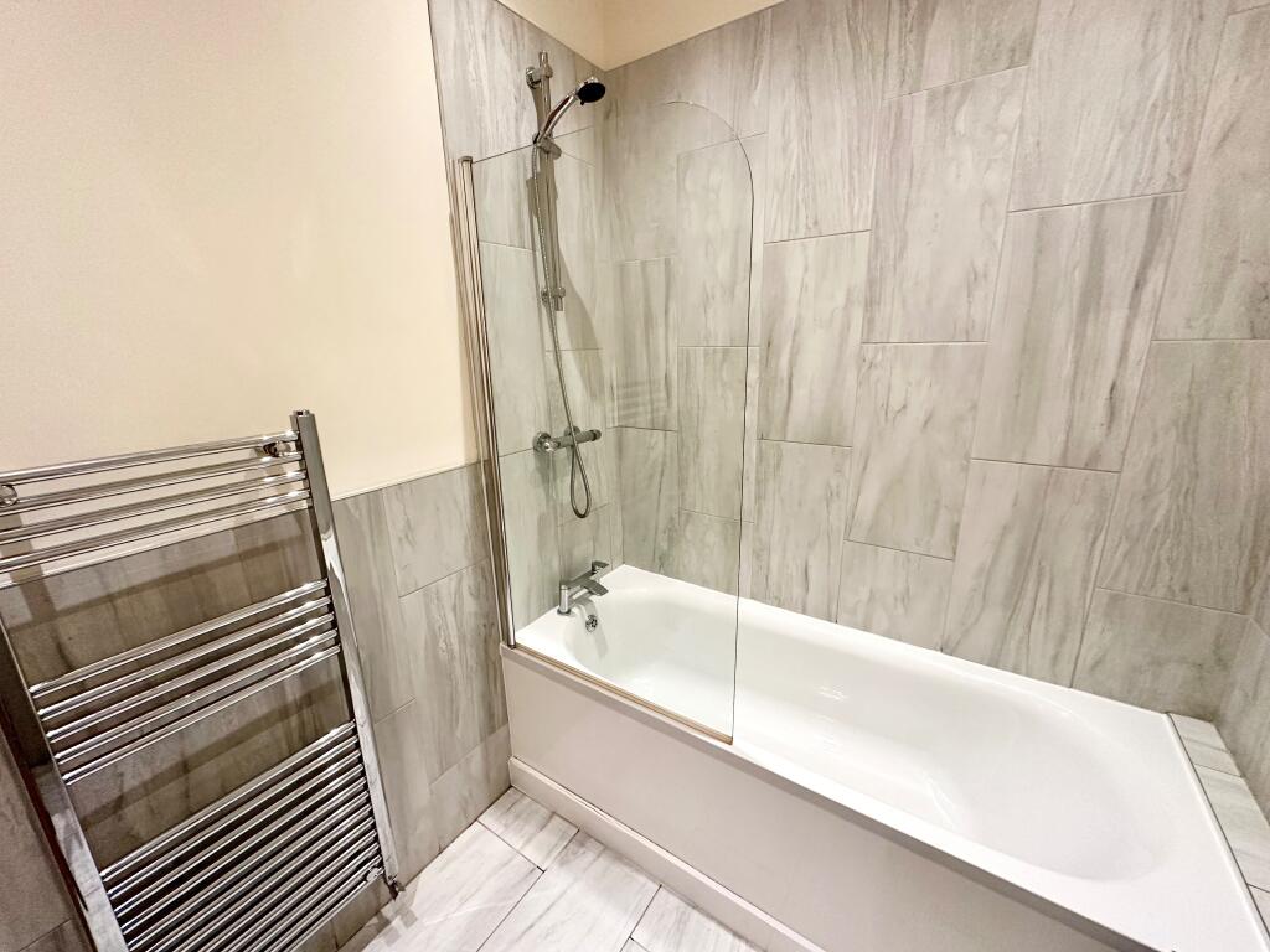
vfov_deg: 85.7
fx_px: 514
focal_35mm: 14
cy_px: 476
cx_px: 635
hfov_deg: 102.1
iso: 250
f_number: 2.2
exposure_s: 1/100
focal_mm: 2.22
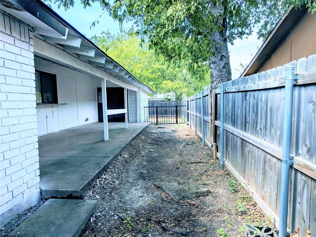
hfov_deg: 71.6
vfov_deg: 56.8
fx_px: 219
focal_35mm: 24
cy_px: 118
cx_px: 158
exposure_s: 1/6098
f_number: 1.7
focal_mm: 4.53
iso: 32
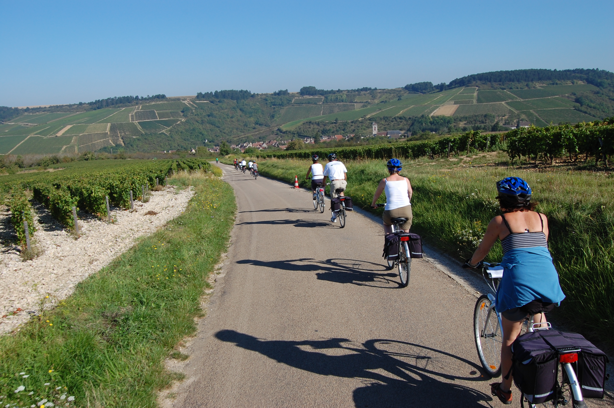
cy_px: 204
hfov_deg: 62.0
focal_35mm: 30
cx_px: 307
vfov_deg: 43.5
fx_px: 511
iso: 200
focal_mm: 20
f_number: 9
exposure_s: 1/320
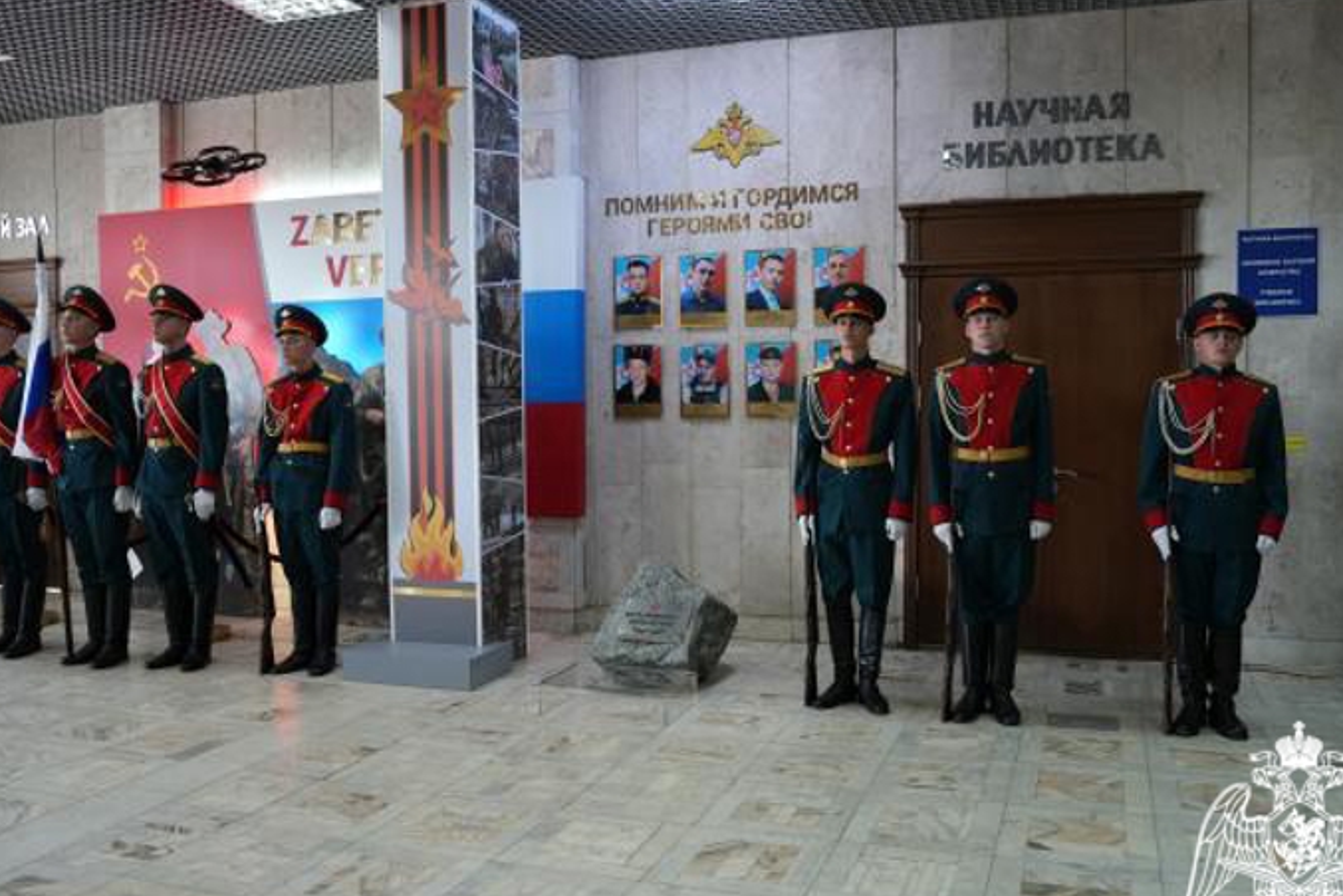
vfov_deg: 42.4
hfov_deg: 60.3
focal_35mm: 31
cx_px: 690
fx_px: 1157
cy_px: 466
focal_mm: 28
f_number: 4
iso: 1250
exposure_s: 1/160
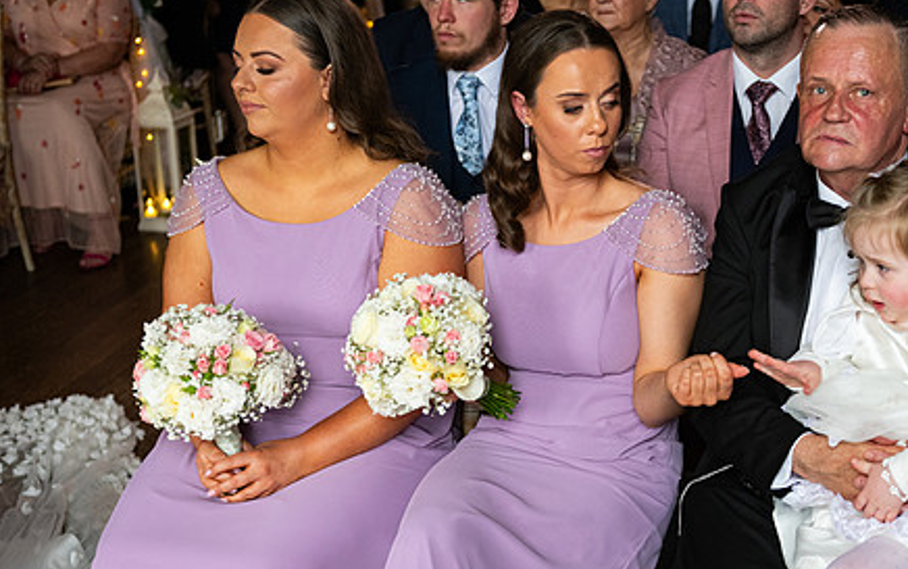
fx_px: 1510
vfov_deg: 21.3
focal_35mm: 61
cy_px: 341
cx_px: 583
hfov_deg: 33.3
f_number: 3.5
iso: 800
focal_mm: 45
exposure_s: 1/160
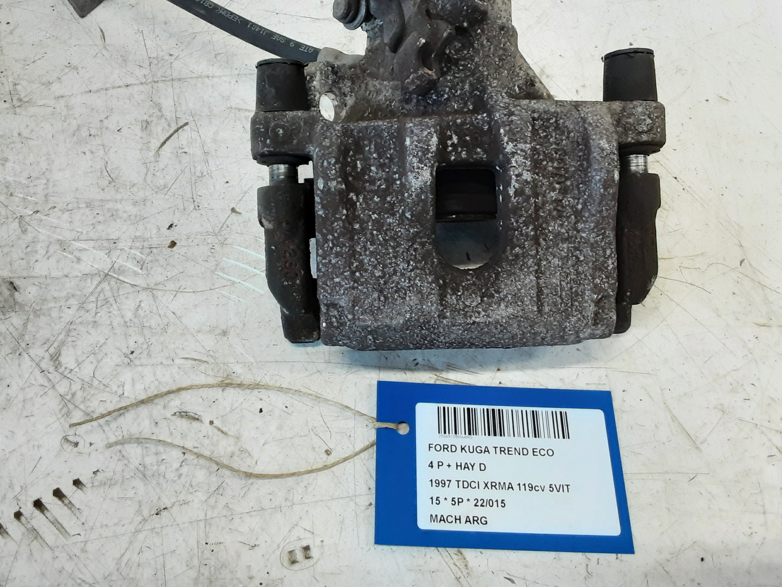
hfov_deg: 53.9
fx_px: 768
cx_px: 356
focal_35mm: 34
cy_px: 231
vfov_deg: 41.6
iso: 100
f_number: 1.9
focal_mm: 2.91
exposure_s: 1/50
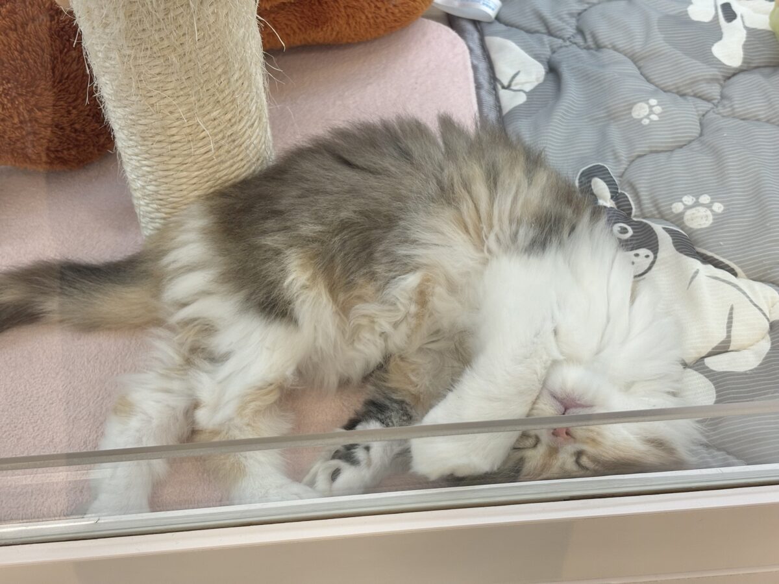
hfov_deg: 36.8
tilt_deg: -49.0
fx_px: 1170
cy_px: 292
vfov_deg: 28.0
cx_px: 390
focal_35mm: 52
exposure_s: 1/50
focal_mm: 5.96
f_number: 1.6
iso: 40
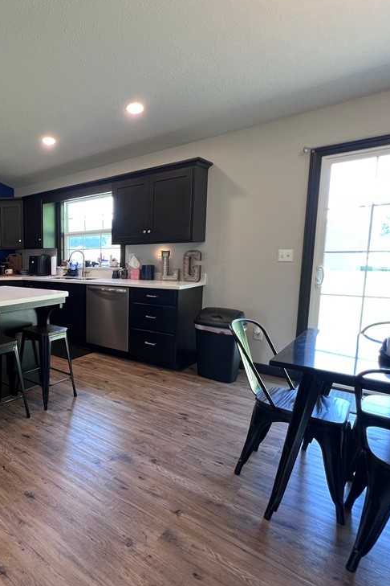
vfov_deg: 86.9
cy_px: 297
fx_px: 309
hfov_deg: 54.0
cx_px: 22
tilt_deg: -7.3
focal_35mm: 19
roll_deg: +1.5
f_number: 1.8
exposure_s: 1/60
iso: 200
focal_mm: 1.57
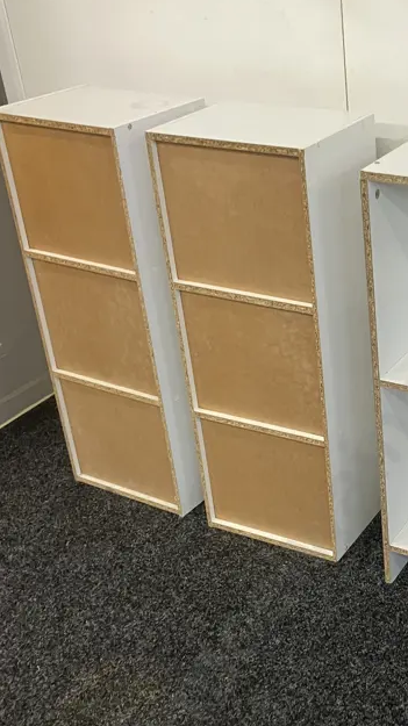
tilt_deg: -28.3
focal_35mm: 50
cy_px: 412
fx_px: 963
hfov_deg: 23.0
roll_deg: +0.3
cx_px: 408
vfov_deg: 41.3
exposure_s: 1/50
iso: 80
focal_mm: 3.99
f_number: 1.8
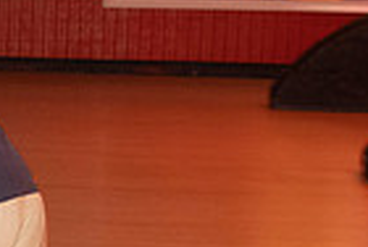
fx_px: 1434
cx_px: -226
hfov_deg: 13.5
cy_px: 216
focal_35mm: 140
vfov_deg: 9.8
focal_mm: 28
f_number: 5.6
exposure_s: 1/80
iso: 2500
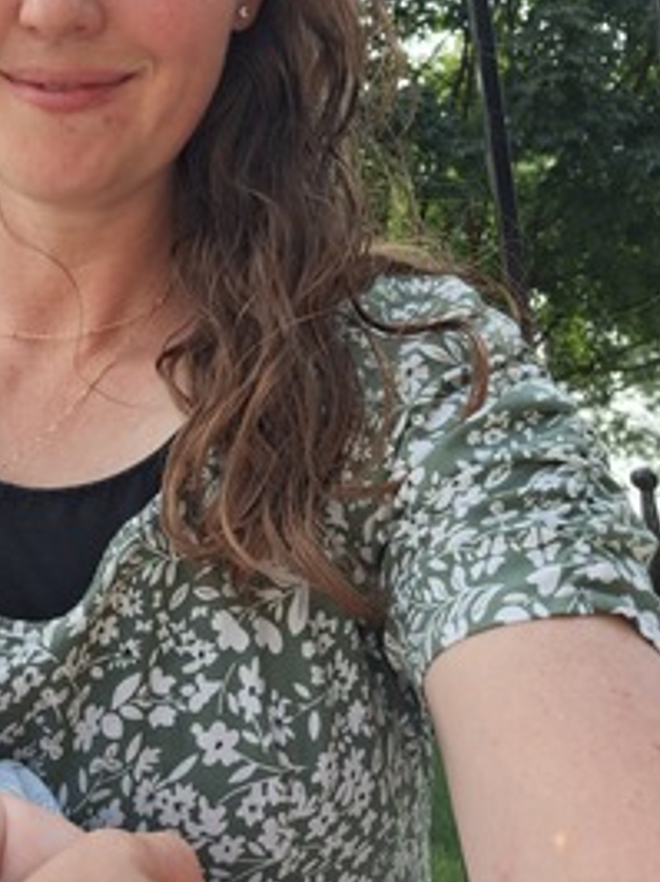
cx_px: 48
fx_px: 1197
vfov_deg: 39.1
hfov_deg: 29.4
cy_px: 196
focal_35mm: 47
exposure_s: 1/484
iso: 50
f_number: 2.2
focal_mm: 3.72
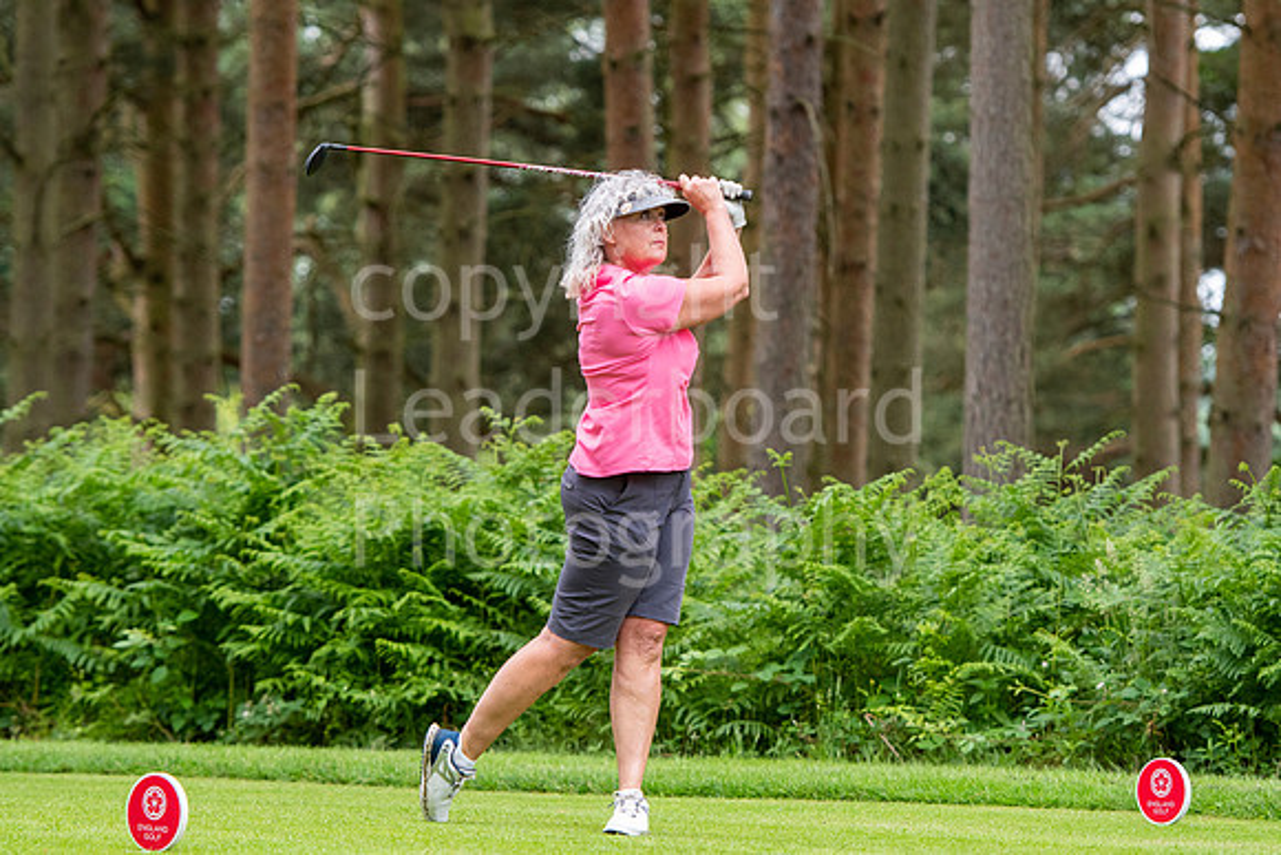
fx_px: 7207
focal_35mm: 202
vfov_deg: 6.8
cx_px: 640
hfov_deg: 10.2
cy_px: 428
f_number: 3.5
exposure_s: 1/1250
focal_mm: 135
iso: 800
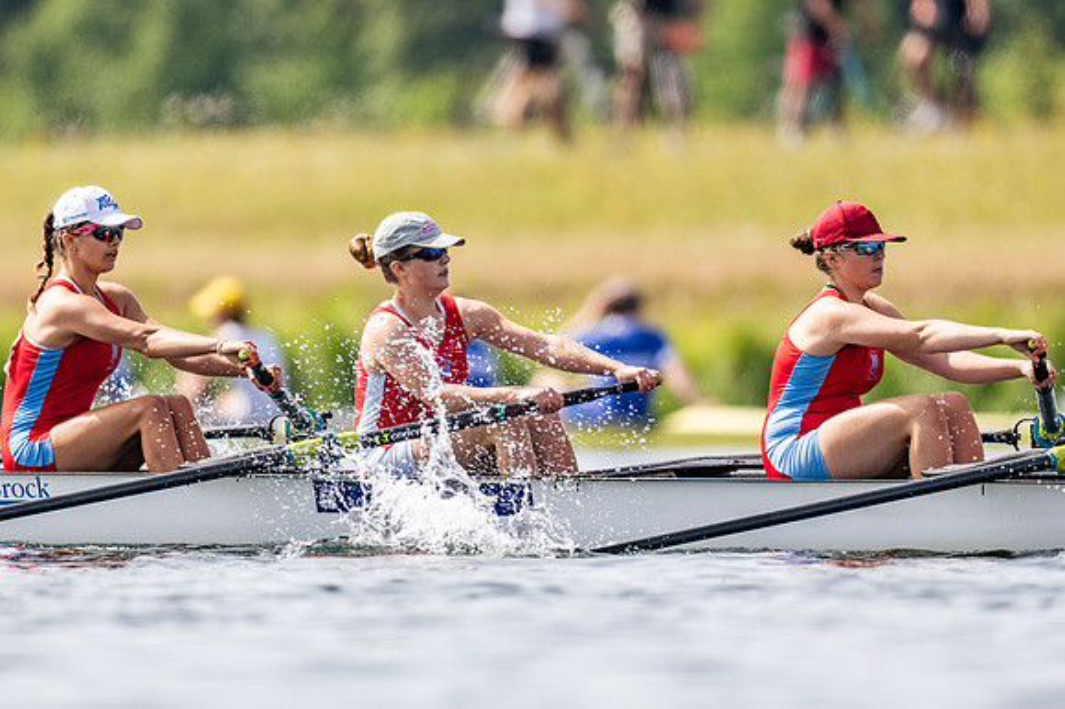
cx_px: 532
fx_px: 26609
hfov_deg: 2.3
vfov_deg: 1.5
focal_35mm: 900
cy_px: 354
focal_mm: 600
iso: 200
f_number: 4
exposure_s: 1/2500
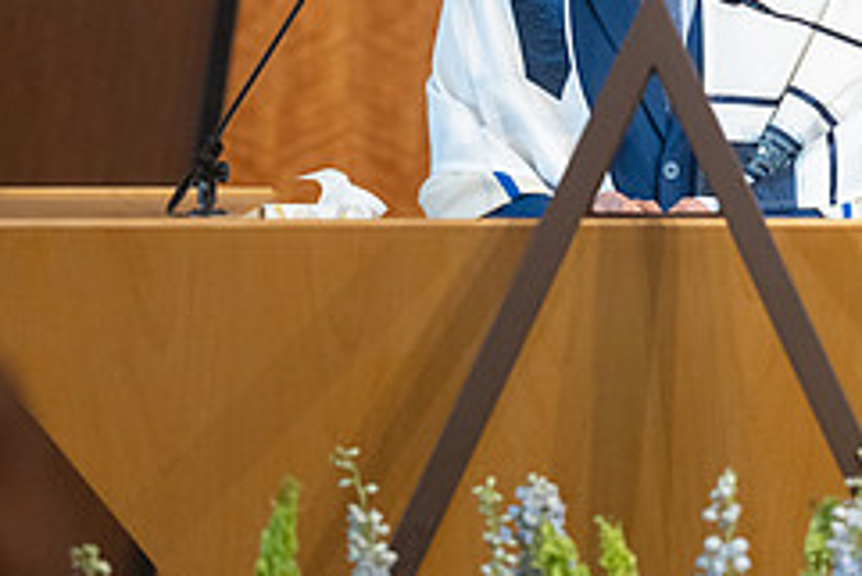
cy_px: 120
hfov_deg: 6.0
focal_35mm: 342
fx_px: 8194
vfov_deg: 4.0
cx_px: 651
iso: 2000
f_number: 1.8
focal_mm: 135
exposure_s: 1/400
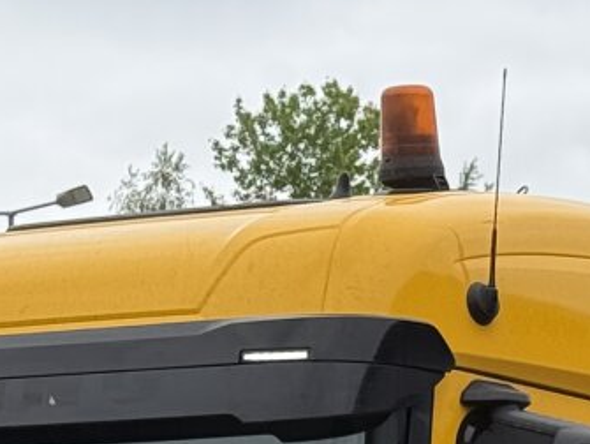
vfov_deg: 6.3
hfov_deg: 8.6
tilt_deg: +1.0
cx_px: 442
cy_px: 929
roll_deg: -1.6
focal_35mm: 229
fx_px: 3907
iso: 100
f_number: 1.78
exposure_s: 1/1000
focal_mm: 6.76
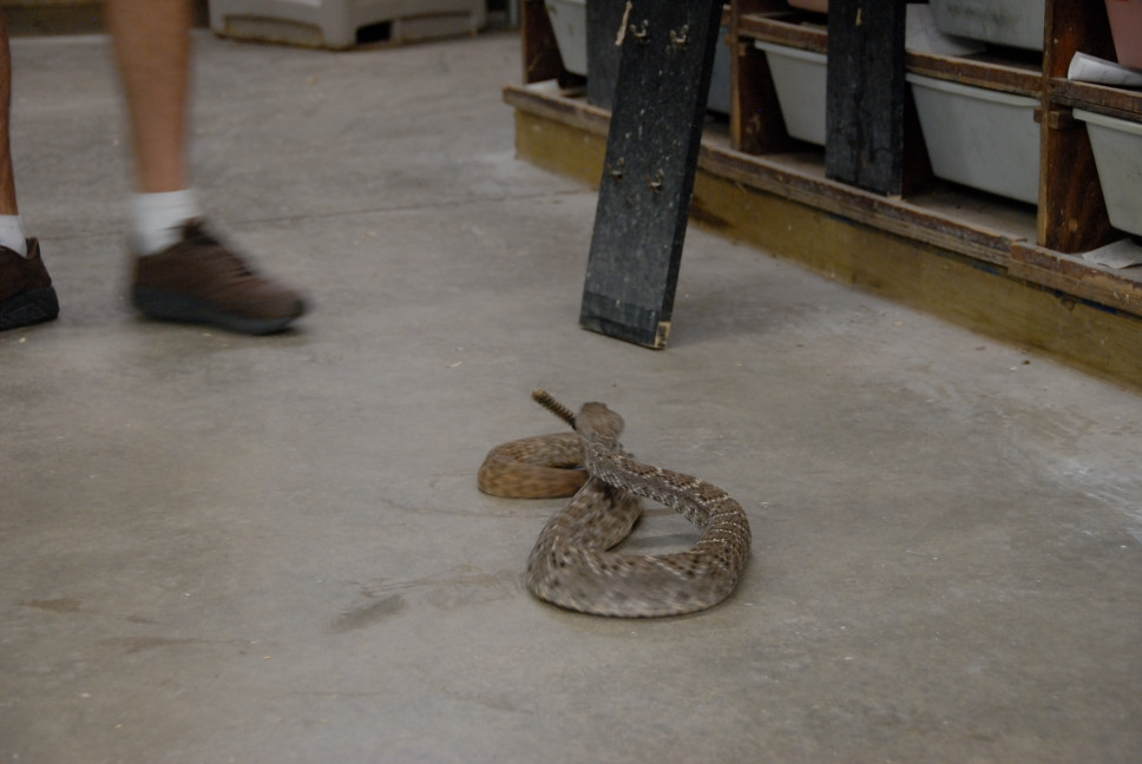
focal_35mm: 84
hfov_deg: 24.2
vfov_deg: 16.3
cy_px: 382
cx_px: 571
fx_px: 2668
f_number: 4.8
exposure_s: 1/25
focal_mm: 56
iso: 800
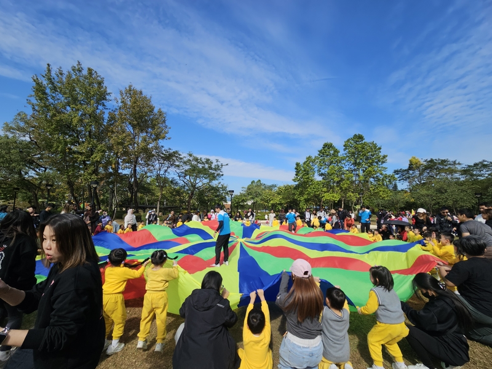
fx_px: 185
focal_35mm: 13
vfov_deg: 89.9
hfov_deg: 106.2
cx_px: 246
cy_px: 184
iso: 50
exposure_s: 1/2128
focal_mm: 2.2
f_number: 2.2
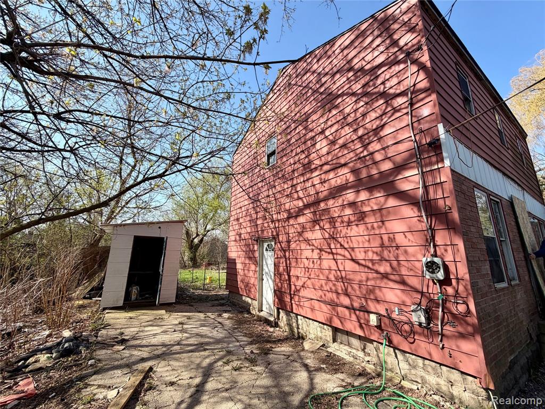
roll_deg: -0.8
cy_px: 204
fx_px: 220
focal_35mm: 14
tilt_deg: +13.7
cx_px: 272
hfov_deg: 102.1
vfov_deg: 85.7
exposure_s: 1/686
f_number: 2.2
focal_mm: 2.22
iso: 40
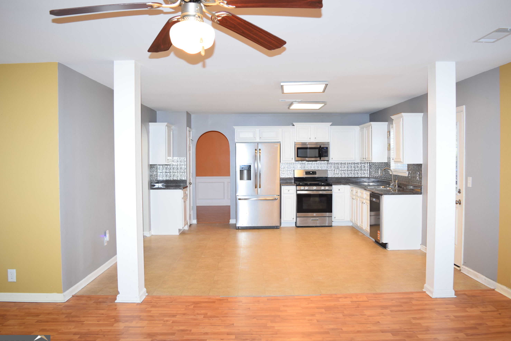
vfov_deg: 46.4
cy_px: 176
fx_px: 398
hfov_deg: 65.4
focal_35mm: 28
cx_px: 263
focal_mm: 18
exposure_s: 1/60
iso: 450
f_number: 4
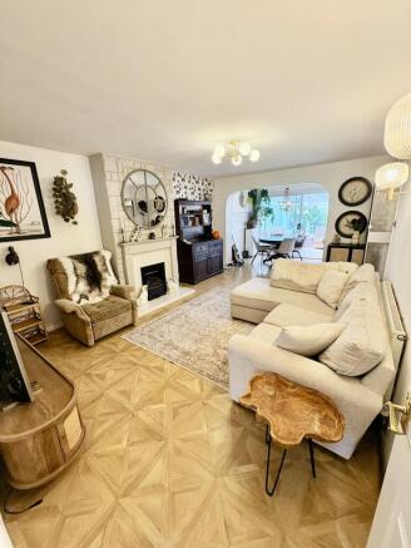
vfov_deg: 102.0
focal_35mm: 14
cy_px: 274
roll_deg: +1.1
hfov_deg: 85.7
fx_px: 222
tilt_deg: -14.6
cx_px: 206
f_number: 2.2
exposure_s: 1/100
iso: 250
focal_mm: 2.22
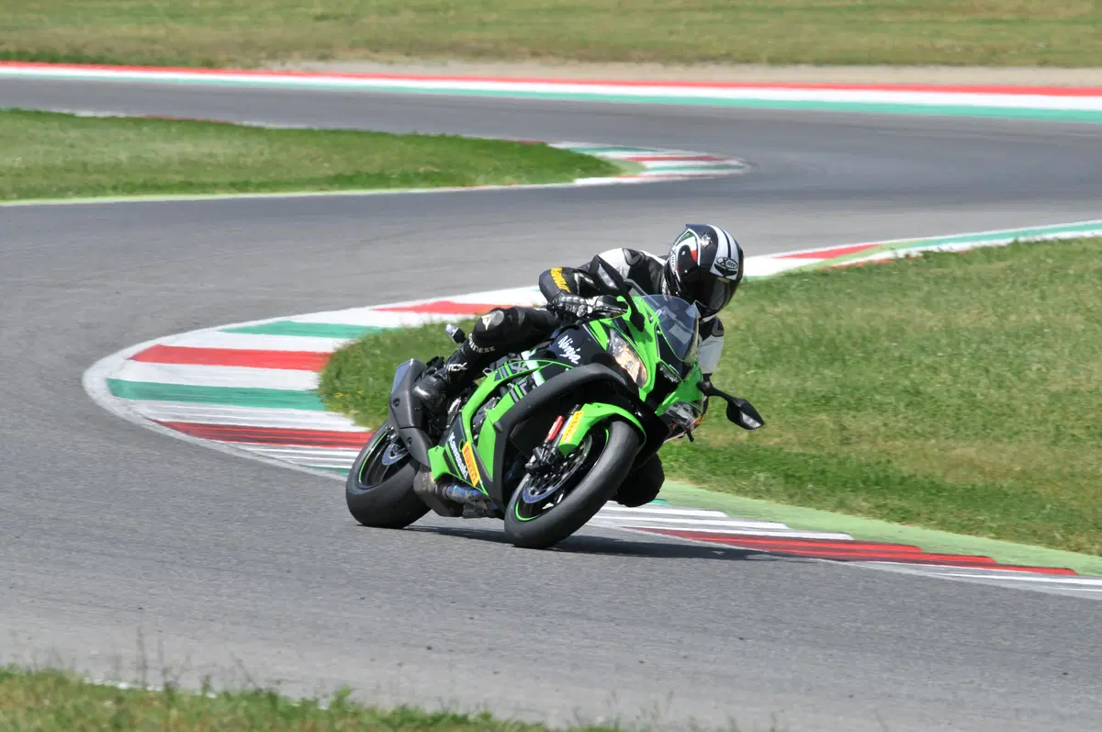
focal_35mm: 450
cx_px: 551
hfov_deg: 4.6
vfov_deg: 3.0
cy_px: 366
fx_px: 13758
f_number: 10
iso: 200
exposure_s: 1/640
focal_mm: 300
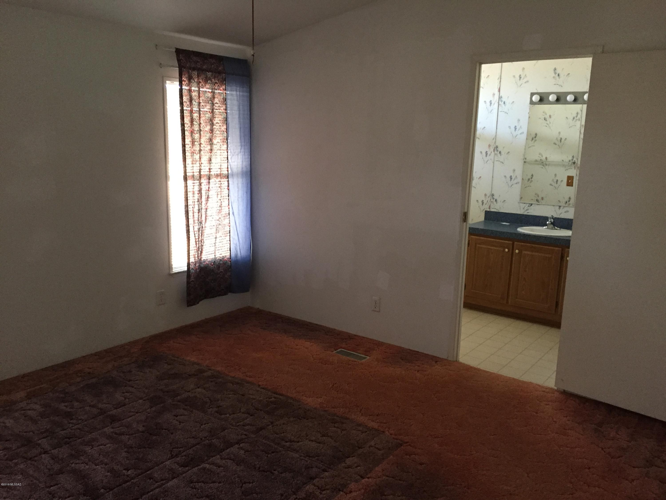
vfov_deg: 48.2
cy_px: 250
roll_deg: -1.7
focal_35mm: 29
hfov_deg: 61.7
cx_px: 333
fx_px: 558
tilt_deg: -10.1
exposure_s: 1/30
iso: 200
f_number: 2.2
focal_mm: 4.15
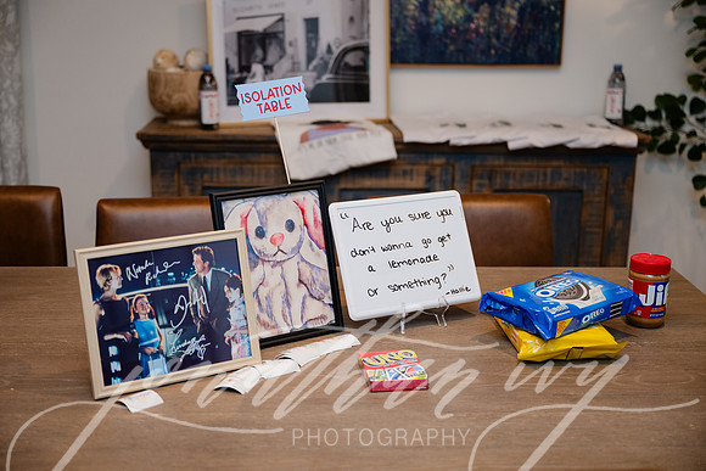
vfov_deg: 28.1
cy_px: 236
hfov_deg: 41.1
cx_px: 353
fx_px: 942
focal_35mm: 48
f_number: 2.8
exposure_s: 1/160
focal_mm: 48
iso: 320
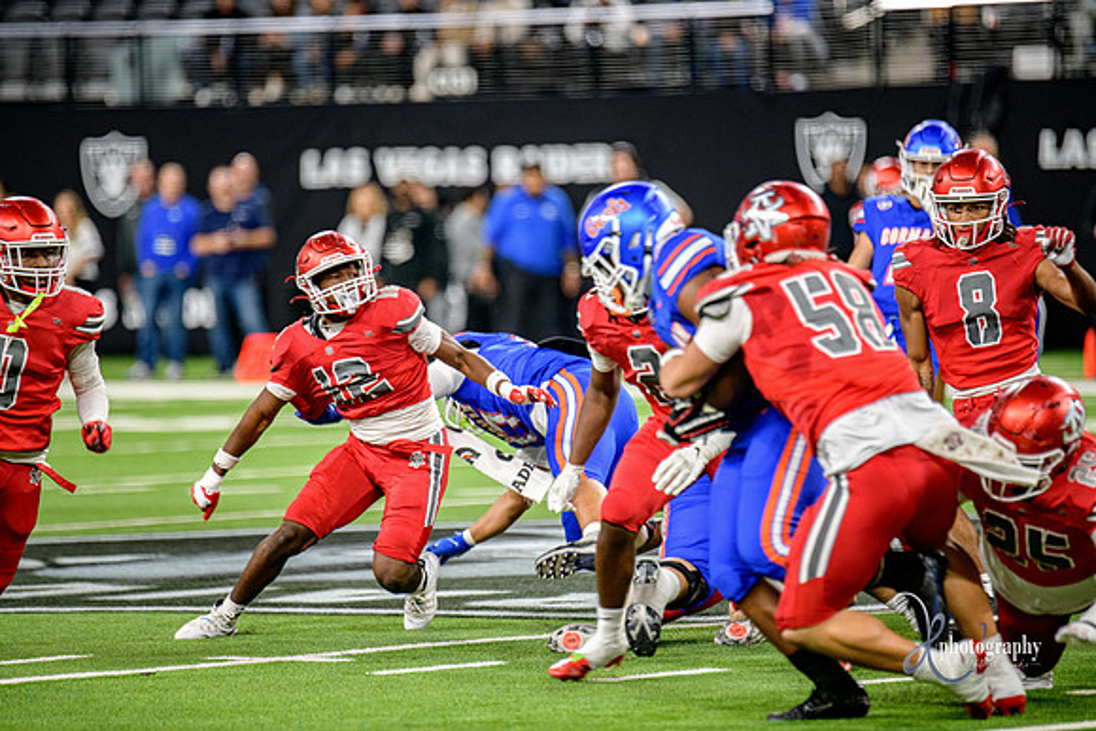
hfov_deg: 6.9
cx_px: 548
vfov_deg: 4.6
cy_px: 366
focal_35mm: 300
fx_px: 9135
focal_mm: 300
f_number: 2.8
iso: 1250
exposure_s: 1/400
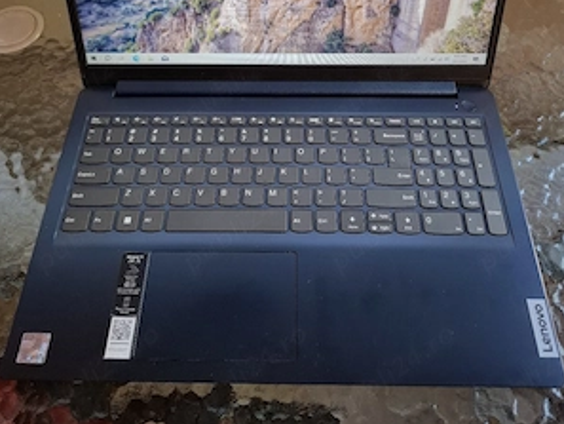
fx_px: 505
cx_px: 283
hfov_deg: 58.3
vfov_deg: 43.8
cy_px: 99
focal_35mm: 31
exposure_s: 1/100
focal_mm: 5.54
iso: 200
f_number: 1.8
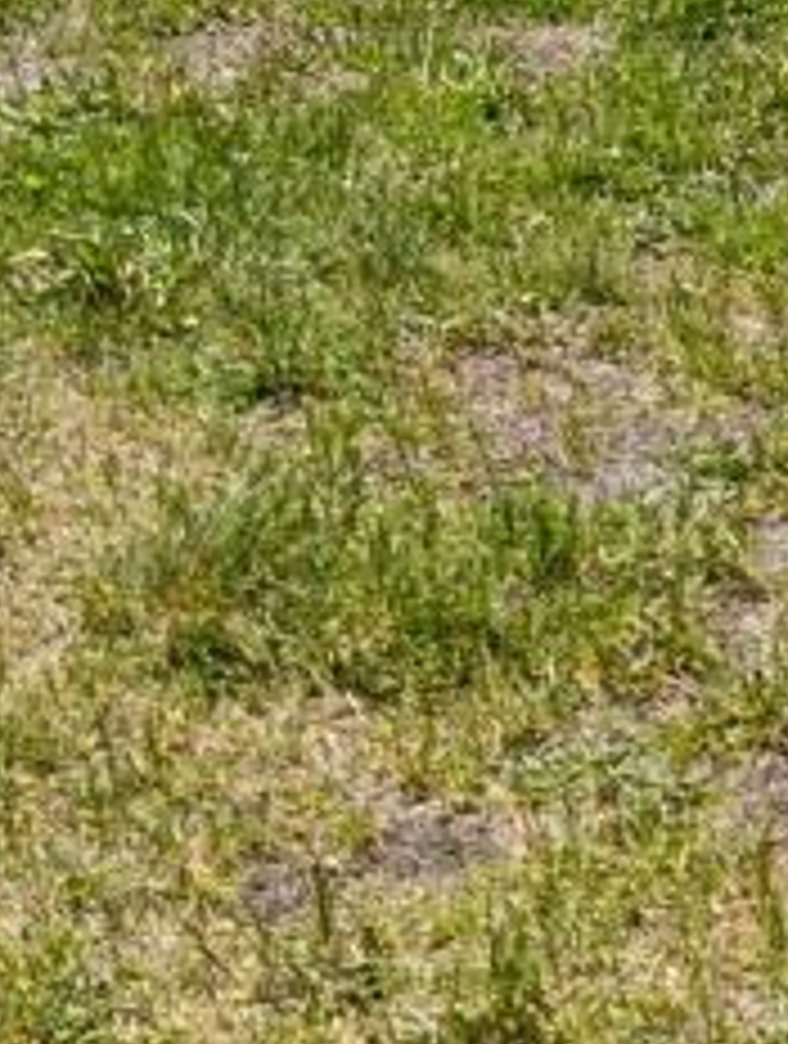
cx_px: 1121
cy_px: -612
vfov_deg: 15.1
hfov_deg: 12.0
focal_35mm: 119
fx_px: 3599
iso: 50
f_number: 1.6
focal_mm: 6.14
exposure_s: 1/581
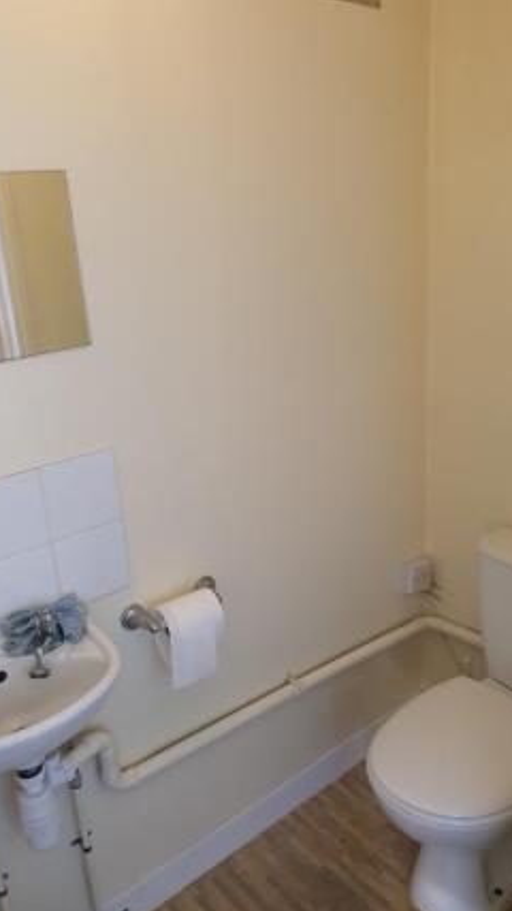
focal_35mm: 29
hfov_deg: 40.2
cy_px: 462
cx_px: 258
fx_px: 700
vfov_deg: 66.1
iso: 320
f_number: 2.4
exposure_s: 1/33
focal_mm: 4.3
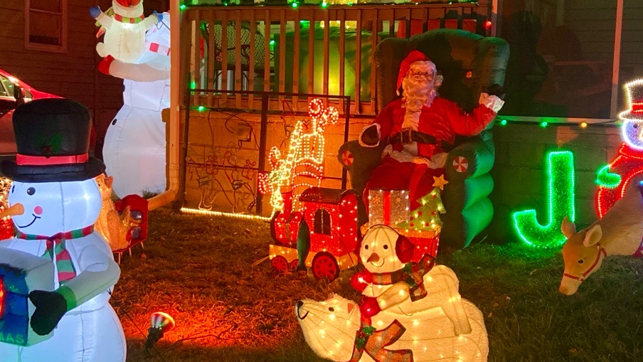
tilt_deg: -4.0
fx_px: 802
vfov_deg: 25.4
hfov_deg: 43.6
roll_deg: -2.2
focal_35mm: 47
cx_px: 362
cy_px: 156
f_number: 1.8
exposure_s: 1/40
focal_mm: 4.25
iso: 500
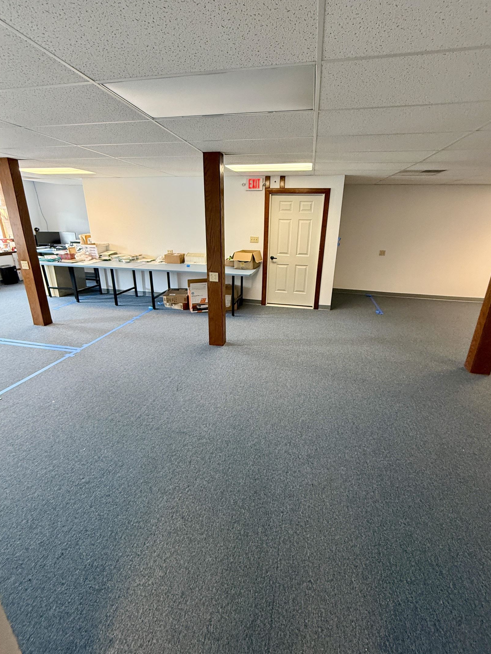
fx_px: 284
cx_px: 250
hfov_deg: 81.8
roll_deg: -1.3
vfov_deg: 98.1
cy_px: 313
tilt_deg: -17.3
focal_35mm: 15
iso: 400
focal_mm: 2.22
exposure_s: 1/60
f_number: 2.2
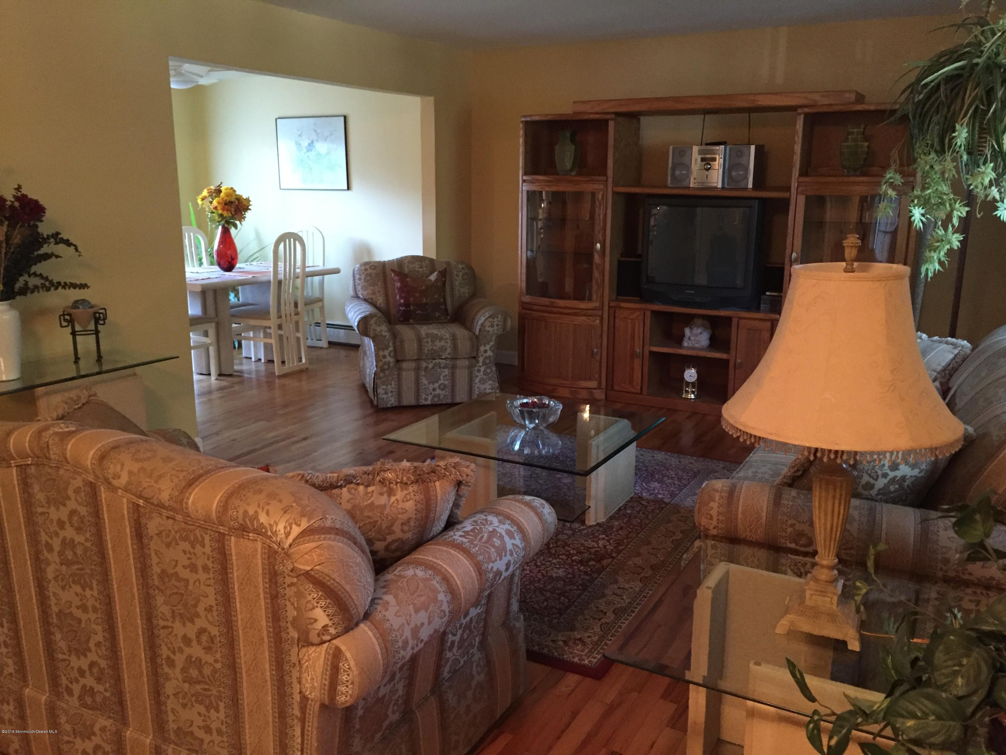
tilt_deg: -12.0
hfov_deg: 61.7
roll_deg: +0.1
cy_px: 378
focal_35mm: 29
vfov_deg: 48.2
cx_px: 503
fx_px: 843
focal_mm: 4.15
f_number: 2.2
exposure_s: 1/15
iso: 250
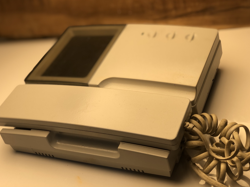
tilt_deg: -39.5
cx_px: 125
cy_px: 92
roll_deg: +15.4
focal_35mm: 58
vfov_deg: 25.2
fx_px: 419
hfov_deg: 33.2
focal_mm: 6.6
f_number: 2.8
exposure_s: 1/100
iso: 20
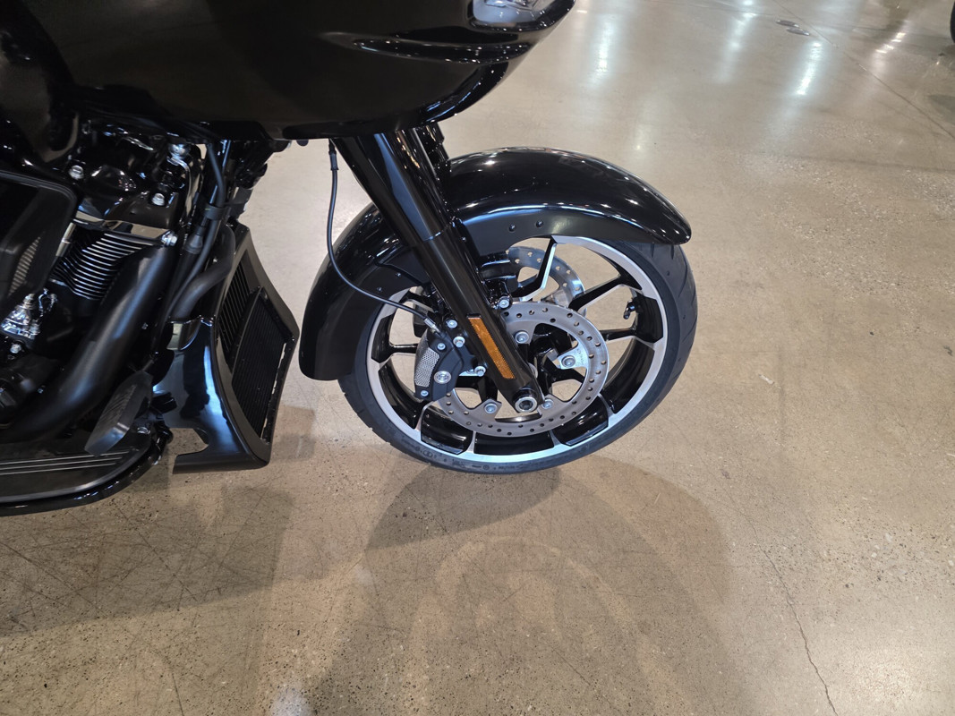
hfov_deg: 73.9
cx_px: 478
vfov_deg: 58.9
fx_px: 634
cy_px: 358
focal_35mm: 23
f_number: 1.7
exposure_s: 1/120
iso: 500
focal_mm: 6.3
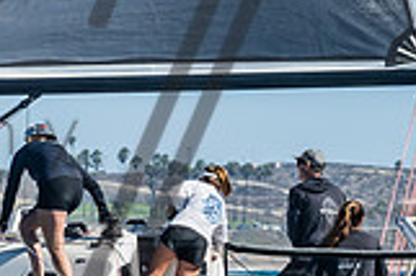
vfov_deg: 3.0
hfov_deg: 4.5
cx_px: -153
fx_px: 5299
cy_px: 92
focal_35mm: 459
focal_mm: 85
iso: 160
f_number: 6.3
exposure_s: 1/640
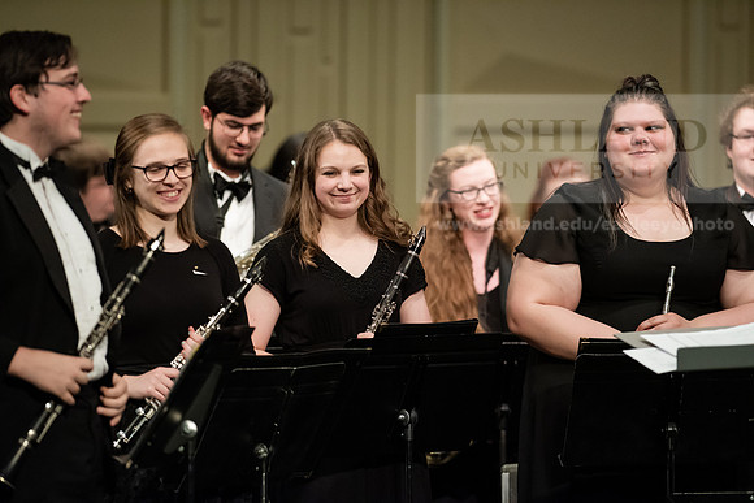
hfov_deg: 6.9
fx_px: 6285
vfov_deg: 4.6
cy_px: 252
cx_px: 377
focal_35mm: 300
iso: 4000
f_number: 4
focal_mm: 300
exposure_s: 1/250
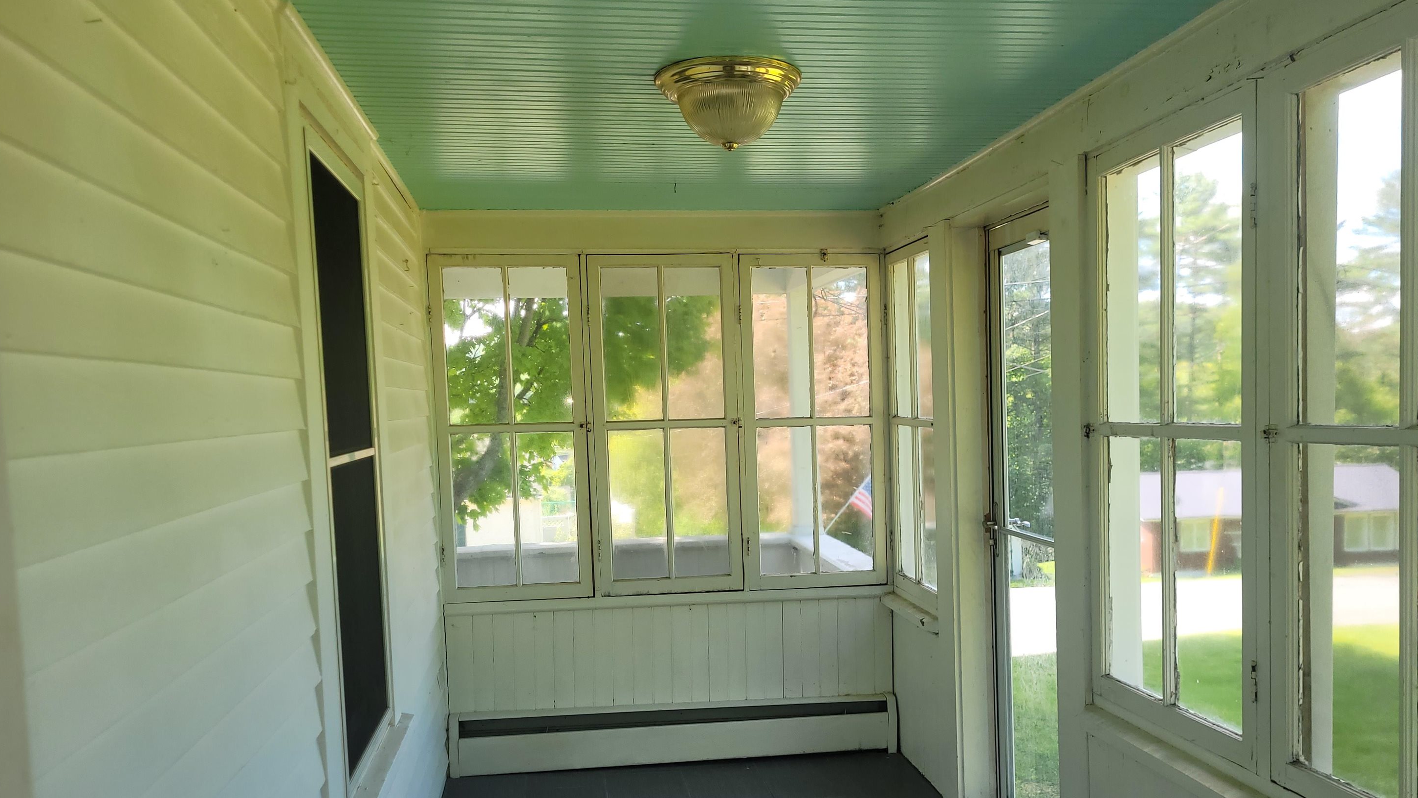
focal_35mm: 30
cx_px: 736
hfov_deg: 64.3
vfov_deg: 38.7
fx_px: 1128
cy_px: 500
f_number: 1.8
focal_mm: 5.4
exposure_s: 1/237
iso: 40
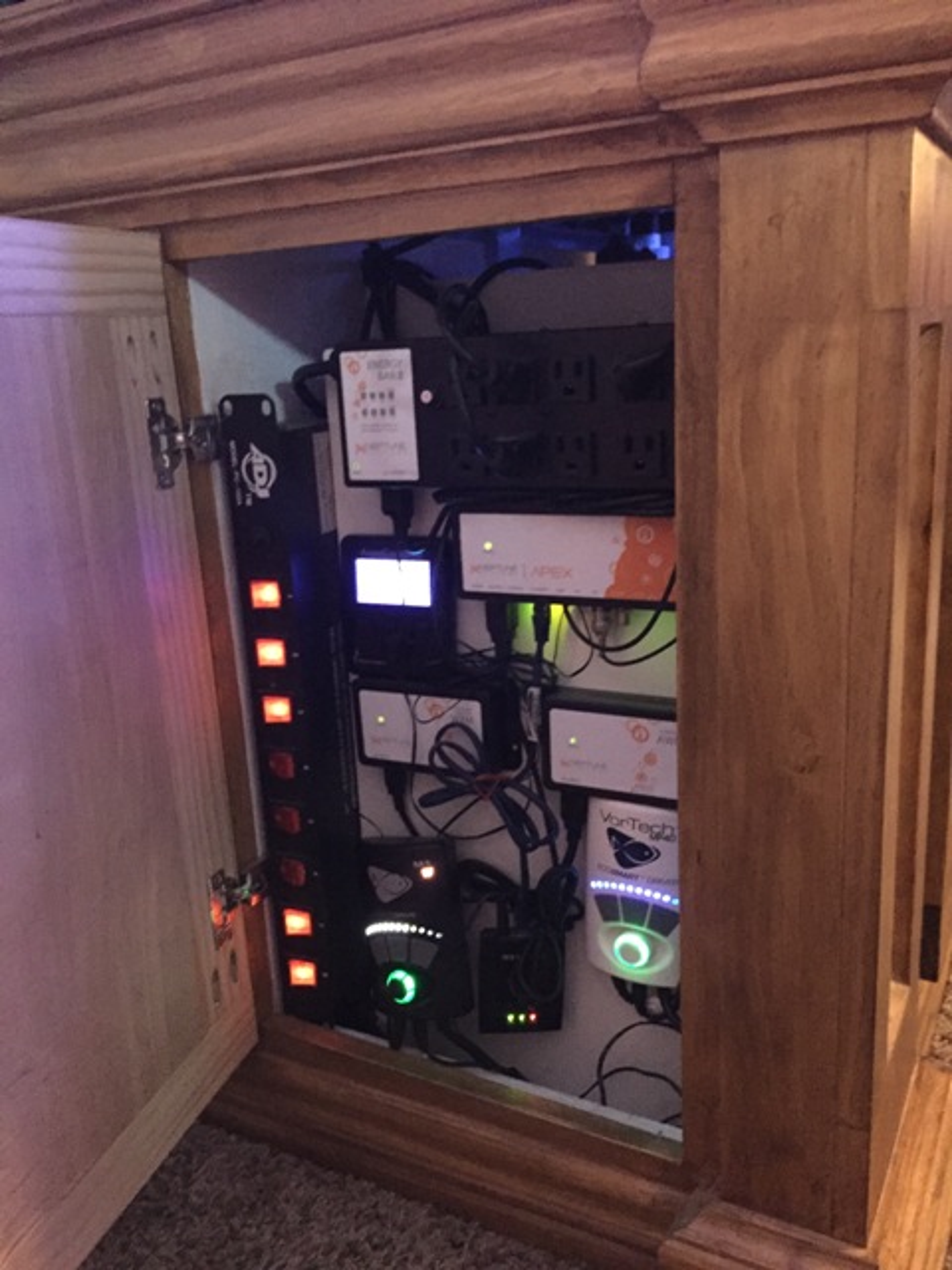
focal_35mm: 29
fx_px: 1063
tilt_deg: -14.8
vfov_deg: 61.7
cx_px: 476
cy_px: 635
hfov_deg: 48.2
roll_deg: +2.7
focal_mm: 4.15
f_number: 2.2
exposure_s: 1/15
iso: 1250
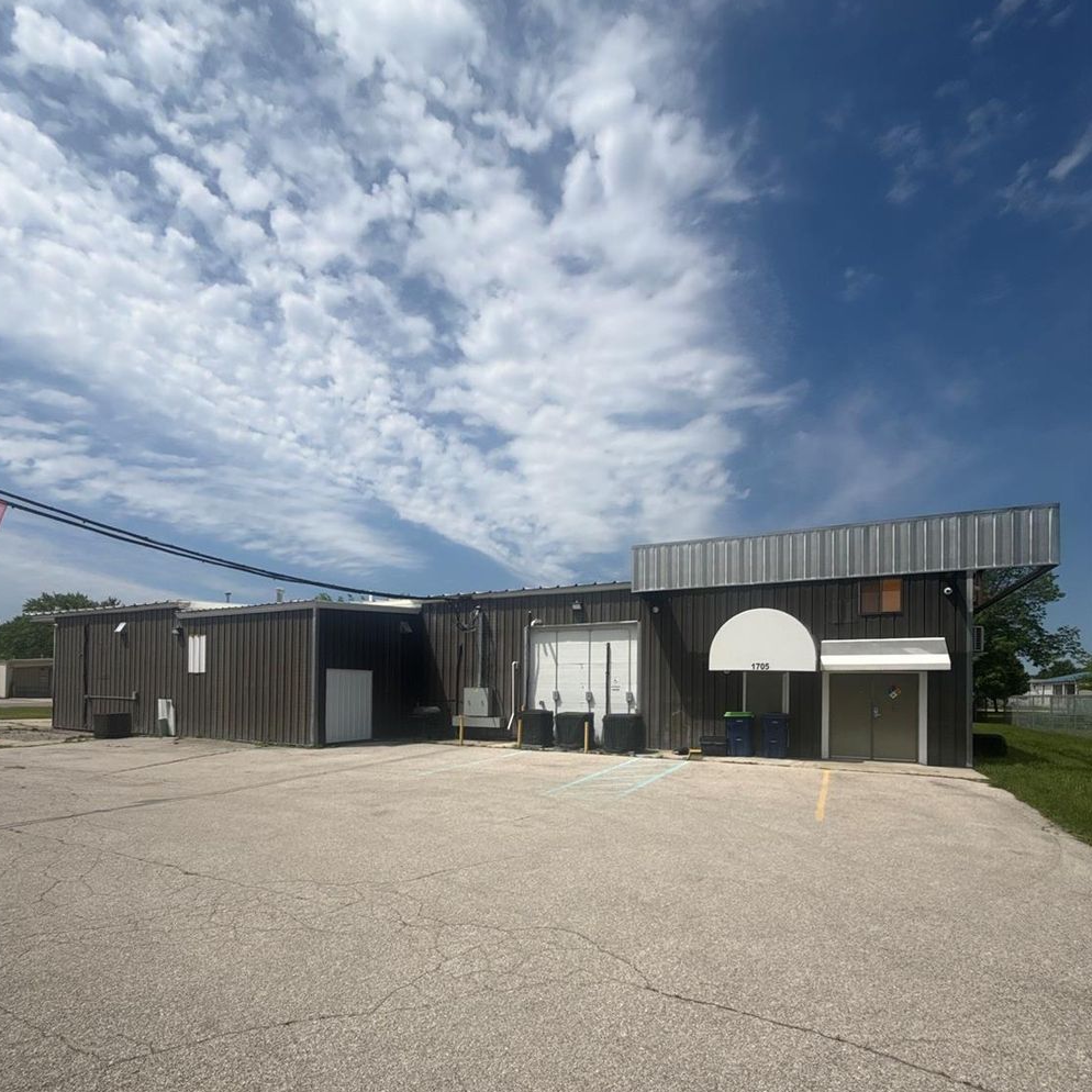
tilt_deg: +1.8
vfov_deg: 82.2
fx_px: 607
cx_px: 532
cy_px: 688
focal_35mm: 17
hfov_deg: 84.0
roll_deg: -1.0
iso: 50
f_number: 2.2
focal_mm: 2.22
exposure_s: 1/6173
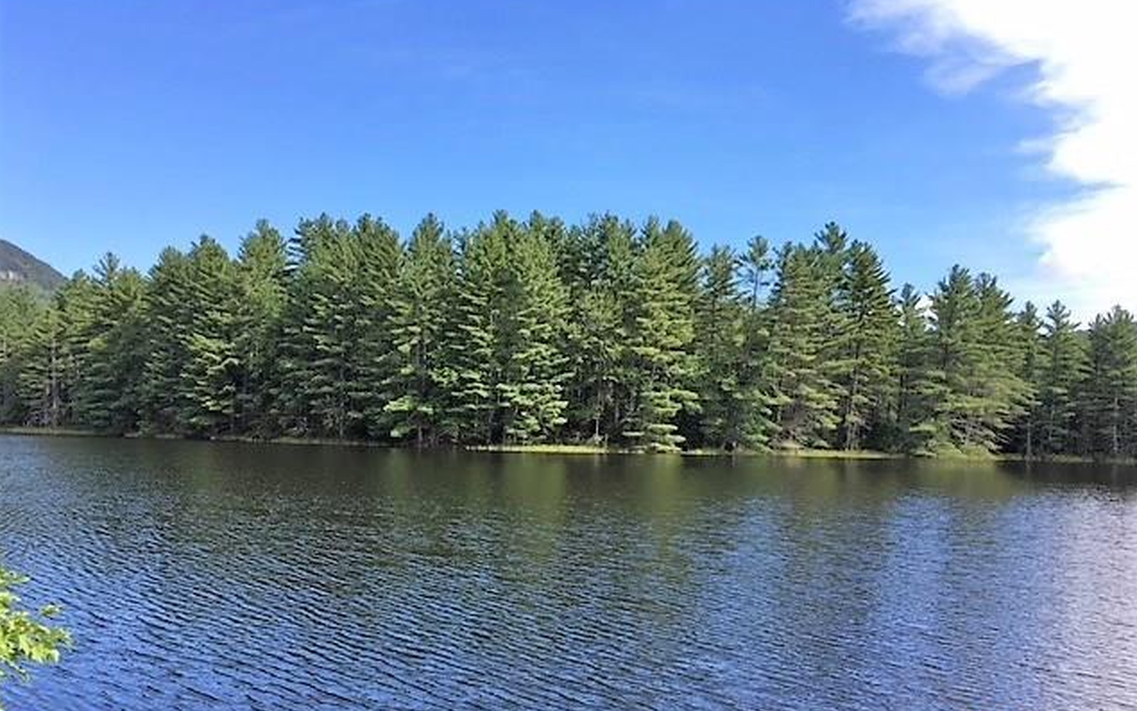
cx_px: 566
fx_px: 961
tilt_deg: -0.2
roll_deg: -1.3
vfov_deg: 40.5
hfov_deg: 61.2
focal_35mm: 31
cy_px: 410
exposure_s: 1/620
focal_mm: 4.15
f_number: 2.2
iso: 25
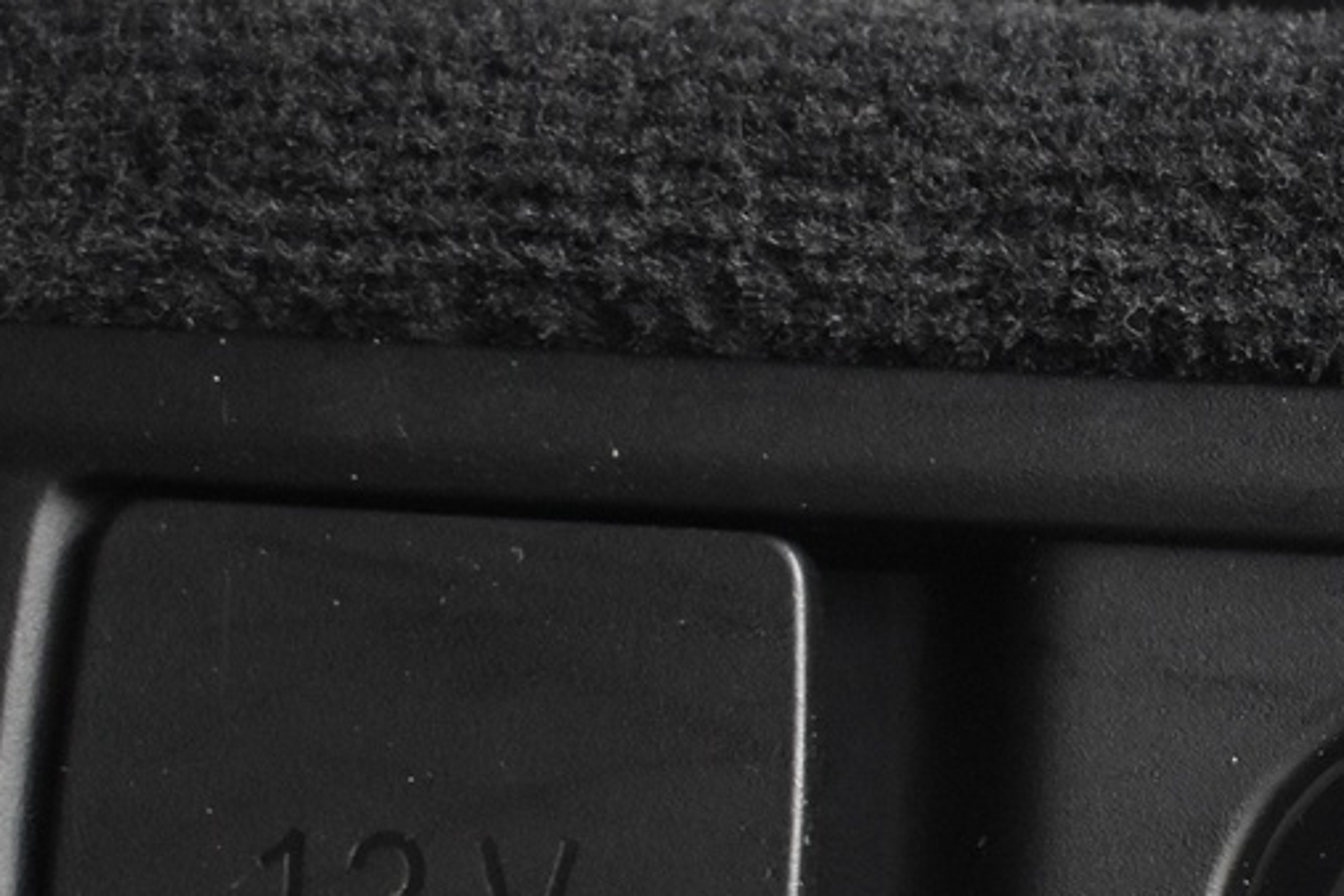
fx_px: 5547
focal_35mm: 149
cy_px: 930
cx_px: 1538
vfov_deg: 9.2
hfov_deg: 13.5
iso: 3200
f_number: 4.2
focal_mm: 31
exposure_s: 1/30
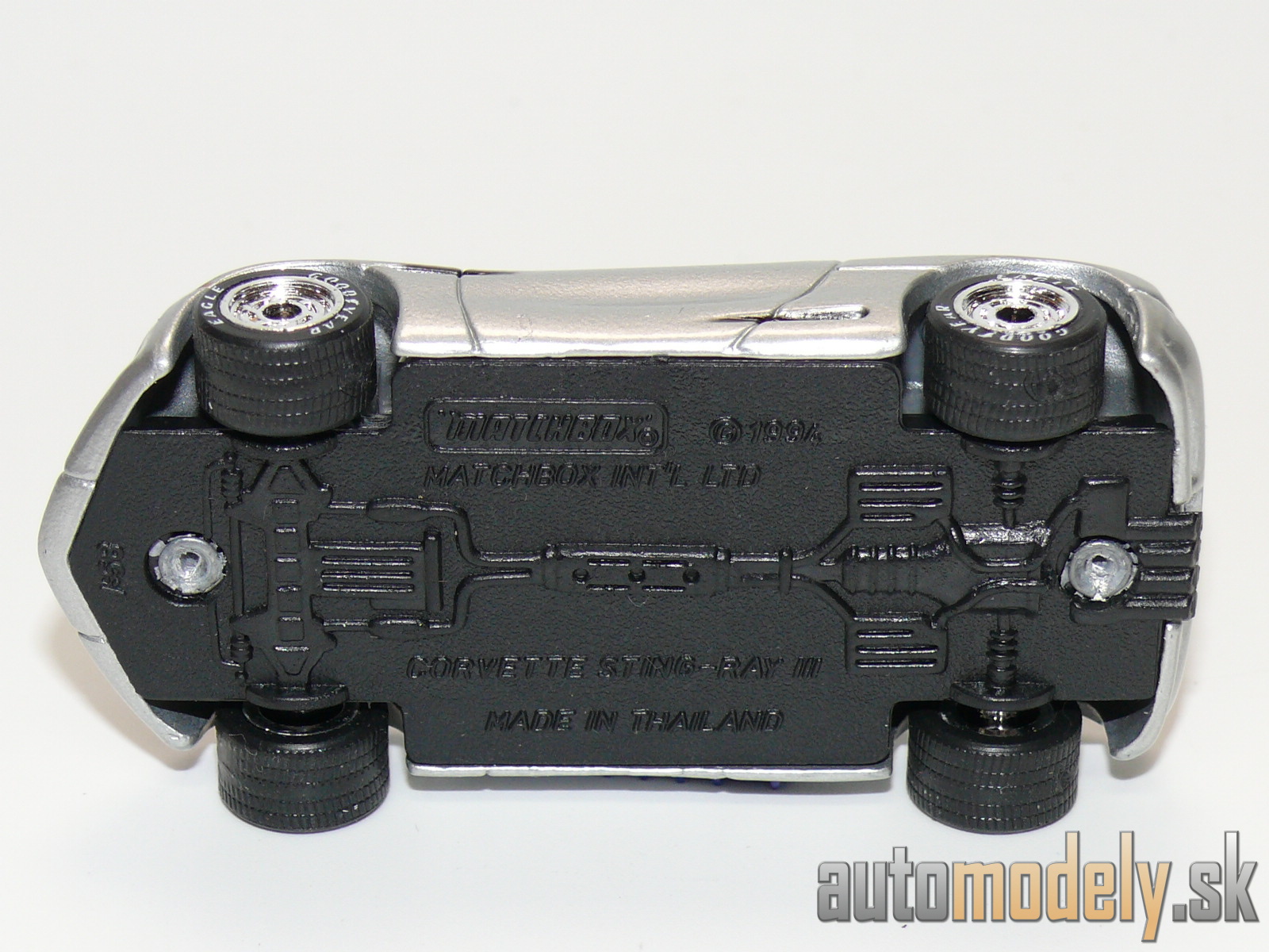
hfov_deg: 17.9
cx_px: 634
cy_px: 476
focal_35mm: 110
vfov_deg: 13.5
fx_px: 4033
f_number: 4
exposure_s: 1/30
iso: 100
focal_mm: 14
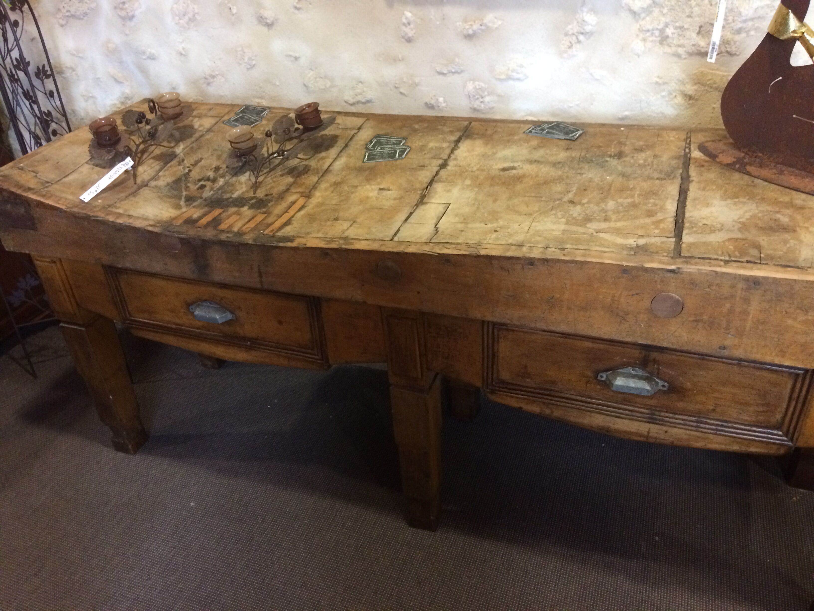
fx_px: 682
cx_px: 407
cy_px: 306
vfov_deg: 48.2
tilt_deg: -32.5
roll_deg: +4.2
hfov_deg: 61.7
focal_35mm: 29
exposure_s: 1/25
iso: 320
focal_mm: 4.15
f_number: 2.2
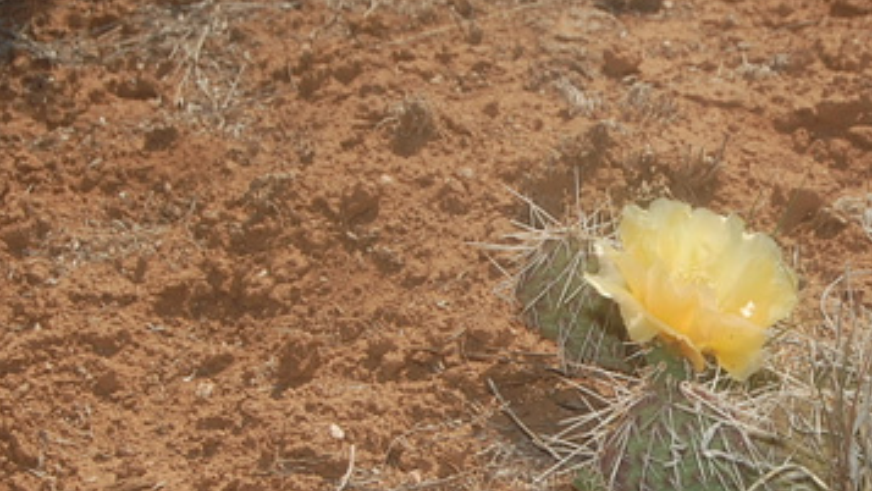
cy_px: 349
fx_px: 3122
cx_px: 721
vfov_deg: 9.0
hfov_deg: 15.8
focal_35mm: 135
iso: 200
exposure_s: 1/500
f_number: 9
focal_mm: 48
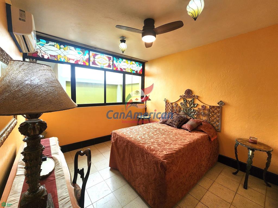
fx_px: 104
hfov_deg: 106.2
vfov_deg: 89.9
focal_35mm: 13
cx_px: 139
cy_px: 104
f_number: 2.2
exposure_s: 1/120
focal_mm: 2.2
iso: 80
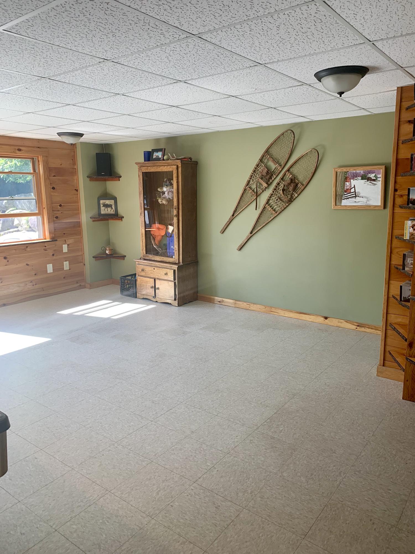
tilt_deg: -10.7
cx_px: 208
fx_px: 416
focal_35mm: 26
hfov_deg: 53.1
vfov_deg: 67.3
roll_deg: +0.9
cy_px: 277
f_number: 1.8
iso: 50
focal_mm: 4.25
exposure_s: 1/120
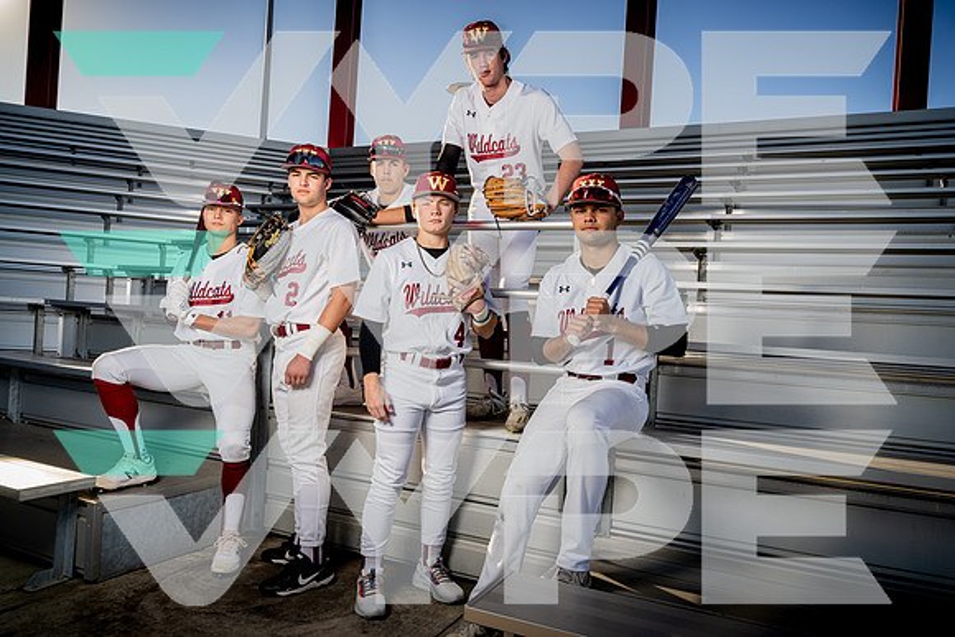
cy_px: 318
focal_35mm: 26
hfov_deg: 69.4
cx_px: 478
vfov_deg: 49.6
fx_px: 690
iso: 125
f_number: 9
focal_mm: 26
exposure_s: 1/250
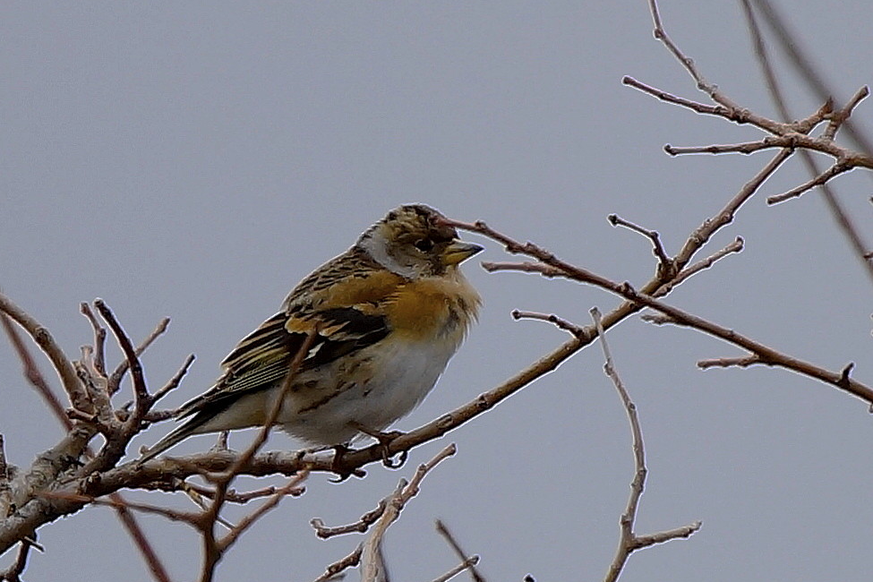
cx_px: 427
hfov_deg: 3.2
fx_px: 15664
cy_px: 276
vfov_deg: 2.1
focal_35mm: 646
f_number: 6.3
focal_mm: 600
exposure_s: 1/640
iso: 640
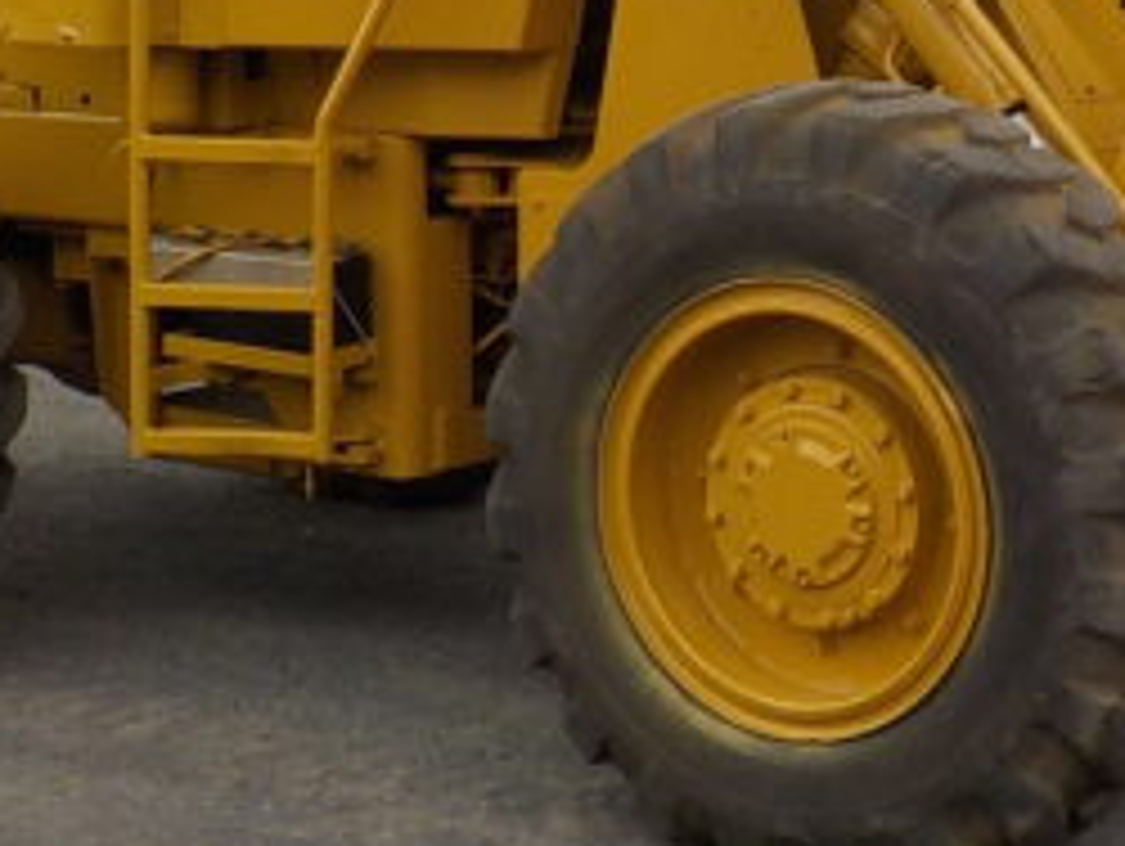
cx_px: 918
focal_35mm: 96
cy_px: 135
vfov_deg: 15.3
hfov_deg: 20.2
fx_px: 3123
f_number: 3.3
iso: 125
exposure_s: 1/800
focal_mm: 4.1
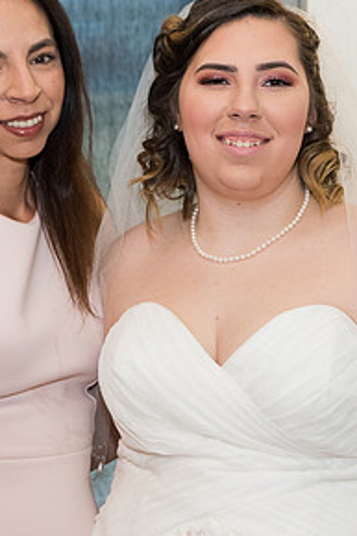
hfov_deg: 11.8
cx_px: 185
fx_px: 1727
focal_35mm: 116
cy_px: 204
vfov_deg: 17.6
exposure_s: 1/160
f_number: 3.2
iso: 500
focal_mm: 58
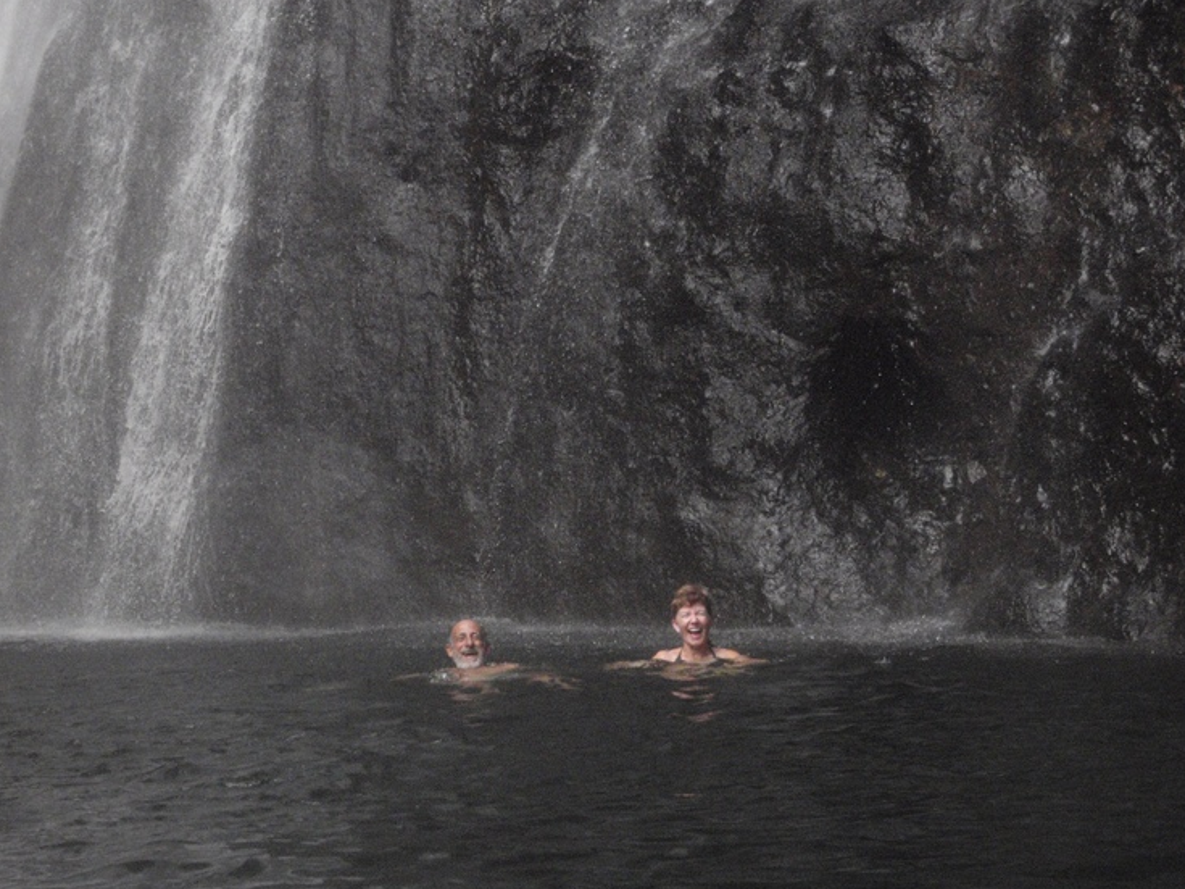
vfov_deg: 13.3
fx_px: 3799
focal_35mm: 111
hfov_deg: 17.7
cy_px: 426
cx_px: 584
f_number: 5.1
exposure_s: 1/500
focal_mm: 18.2
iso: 800
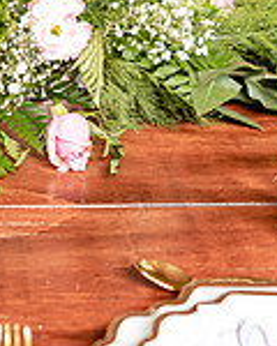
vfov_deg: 21.4
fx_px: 912
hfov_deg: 17.0
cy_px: 98
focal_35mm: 89
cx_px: 18
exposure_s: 1/200
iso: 400
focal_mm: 24
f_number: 2.2
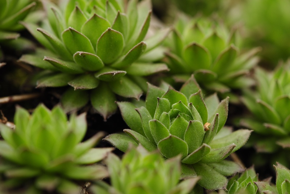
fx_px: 1029
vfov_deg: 10.8
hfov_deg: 16.0
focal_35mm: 128
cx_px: 145
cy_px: 97
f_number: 6.3
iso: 200
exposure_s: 1/125
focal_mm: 85
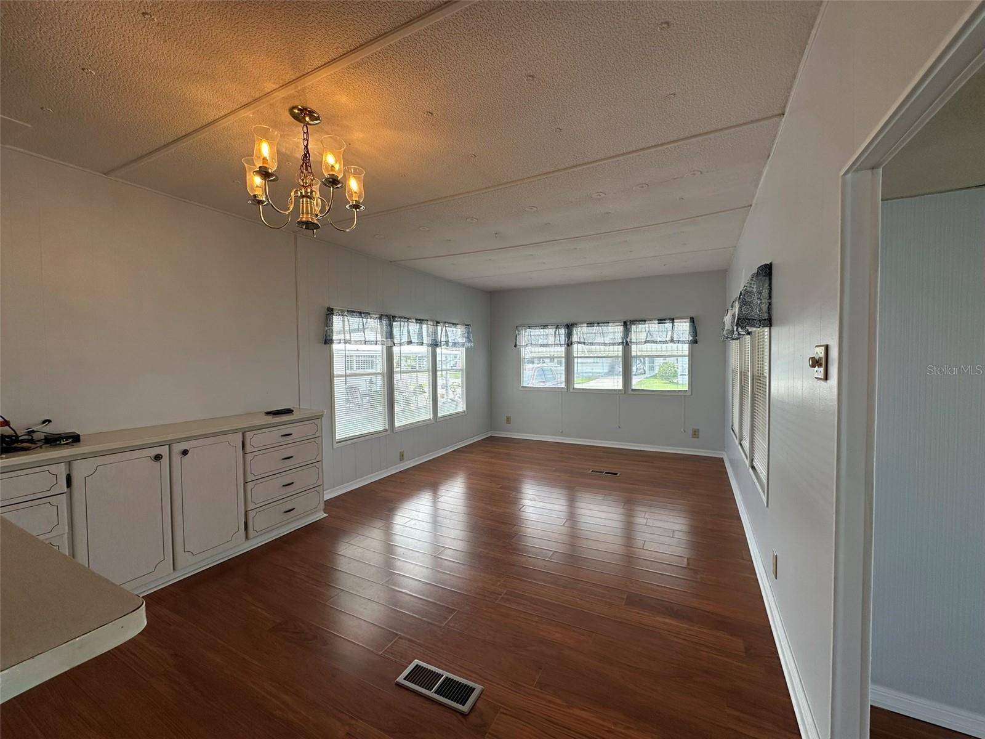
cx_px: 492
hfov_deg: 102.1
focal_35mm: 14
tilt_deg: -1.0
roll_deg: +0.2
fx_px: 398
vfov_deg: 85.7
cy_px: 370
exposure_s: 1/150
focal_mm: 2.22
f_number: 2.2
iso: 40
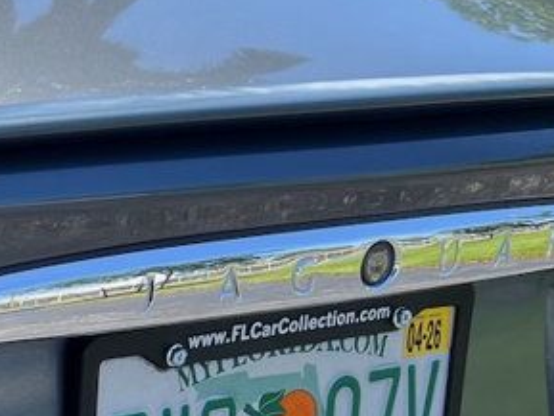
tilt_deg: -28.1
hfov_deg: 19.0
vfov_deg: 15.4
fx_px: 1473
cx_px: -255
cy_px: 512
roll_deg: -3.0
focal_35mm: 92
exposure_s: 1/1058
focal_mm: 5.7
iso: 50
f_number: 1.5
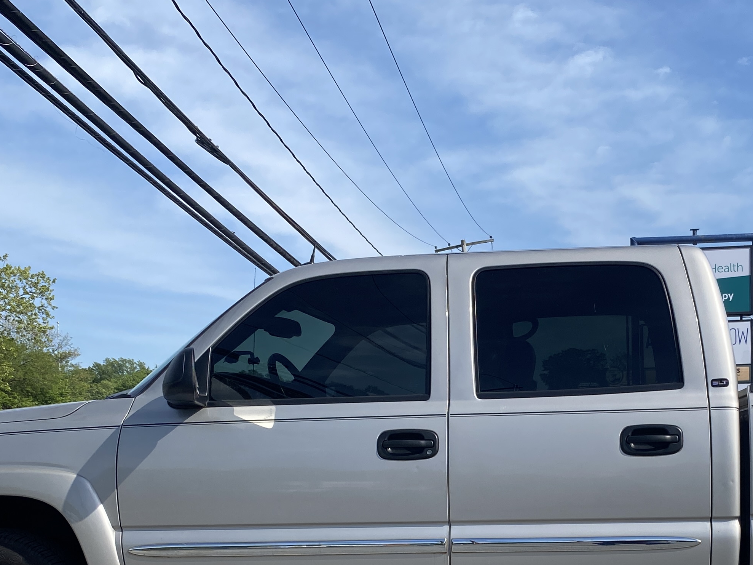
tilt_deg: -2.0
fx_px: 1153
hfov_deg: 35.5
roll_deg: +0.2
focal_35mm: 53
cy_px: 506
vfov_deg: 26.6
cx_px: 552
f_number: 1.8
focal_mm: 4.25
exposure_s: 1/3040
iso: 32
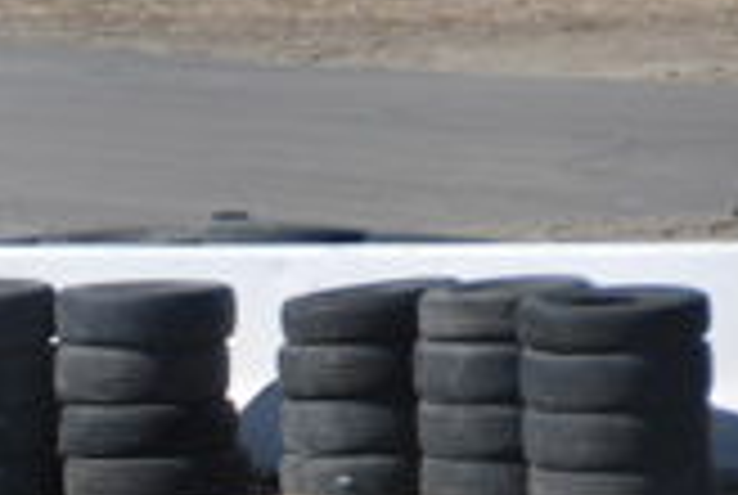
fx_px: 12588
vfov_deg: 2.2
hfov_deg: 3.3
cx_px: -439
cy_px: 927
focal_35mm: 613
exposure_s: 1/500
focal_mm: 105
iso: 125
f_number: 5.6
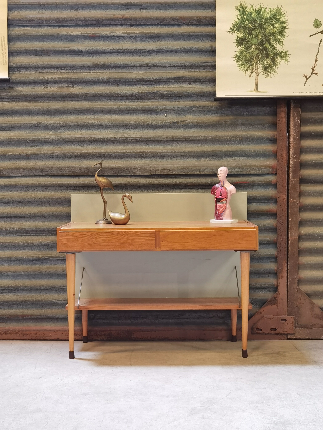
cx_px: 162
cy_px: 215
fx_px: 523
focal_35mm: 42
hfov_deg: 34.3
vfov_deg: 44.8
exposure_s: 1/33.3
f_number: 1.9
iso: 320
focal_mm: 6.71
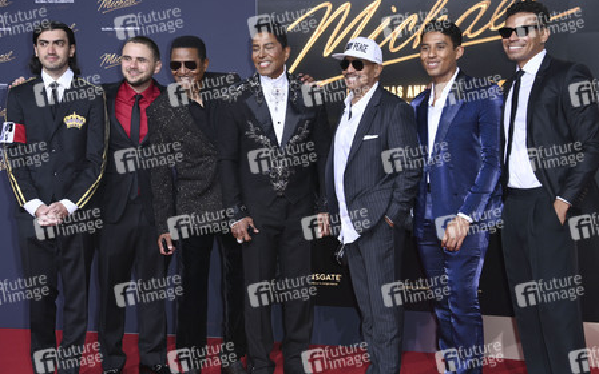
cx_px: 300
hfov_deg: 25.8
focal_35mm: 80
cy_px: 191
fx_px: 1306
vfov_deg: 16.3
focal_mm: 78
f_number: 5.6
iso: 400
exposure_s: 1/250
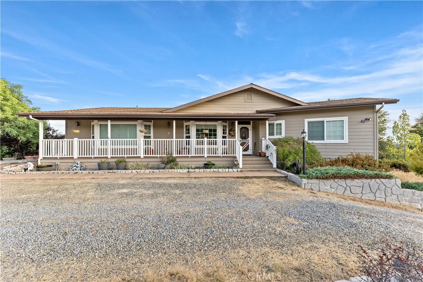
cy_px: 141
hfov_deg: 104.2
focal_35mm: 14
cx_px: 212
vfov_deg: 81.2
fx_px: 165
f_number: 6.3
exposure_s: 1/100
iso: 80
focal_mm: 14
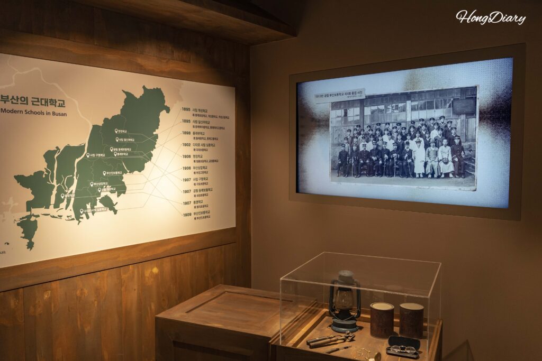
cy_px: 180
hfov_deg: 63.7
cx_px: 271
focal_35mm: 29
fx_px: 437
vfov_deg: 45.0
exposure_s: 1/160
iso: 1600
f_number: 4.5
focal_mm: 29
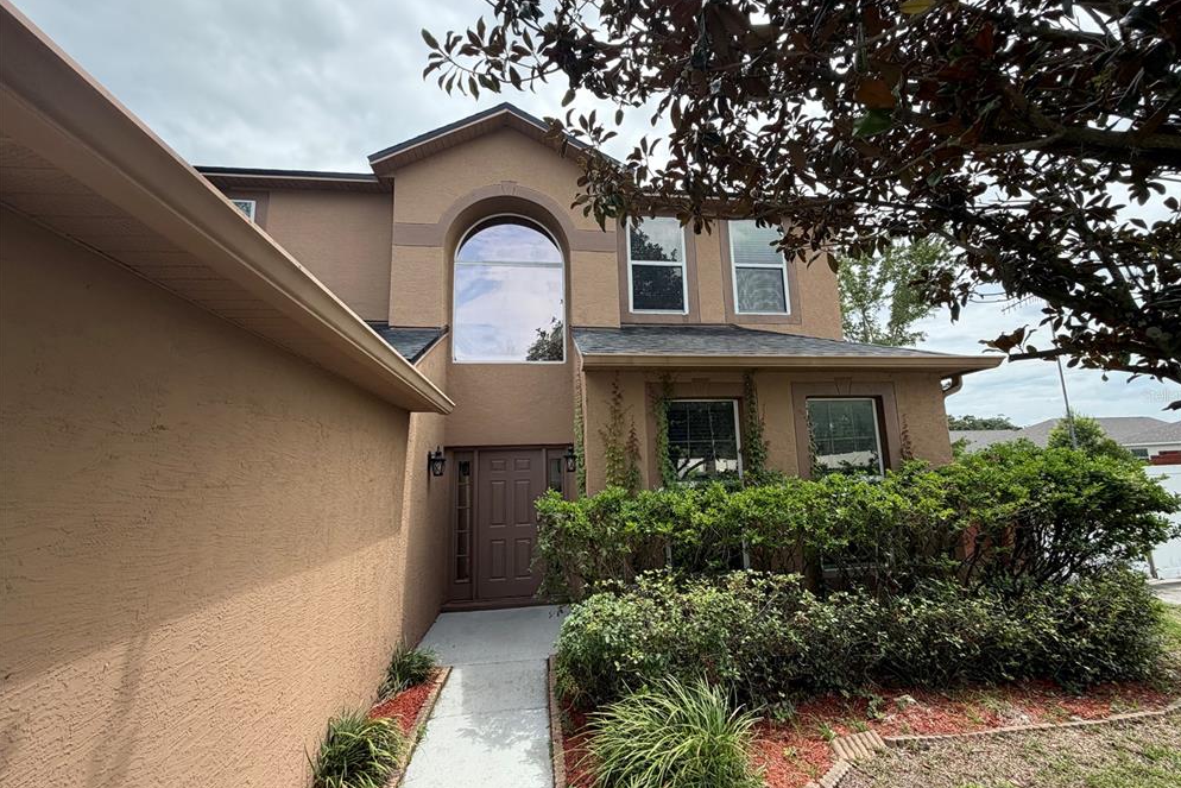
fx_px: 492
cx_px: 606
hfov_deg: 100.4
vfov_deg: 77.3
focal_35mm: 15
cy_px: 395
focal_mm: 2.22
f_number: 2.2
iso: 40
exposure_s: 1/664
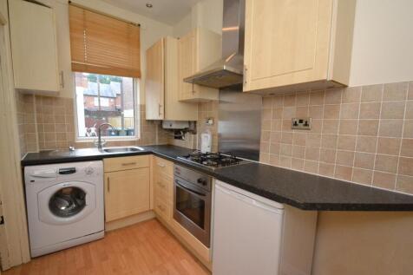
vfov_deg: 77.3
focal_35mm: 15
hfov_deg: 100.4
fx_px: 172
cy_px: 138
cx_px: 206
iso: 3200
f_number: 10
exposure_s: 1/60
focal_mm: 10
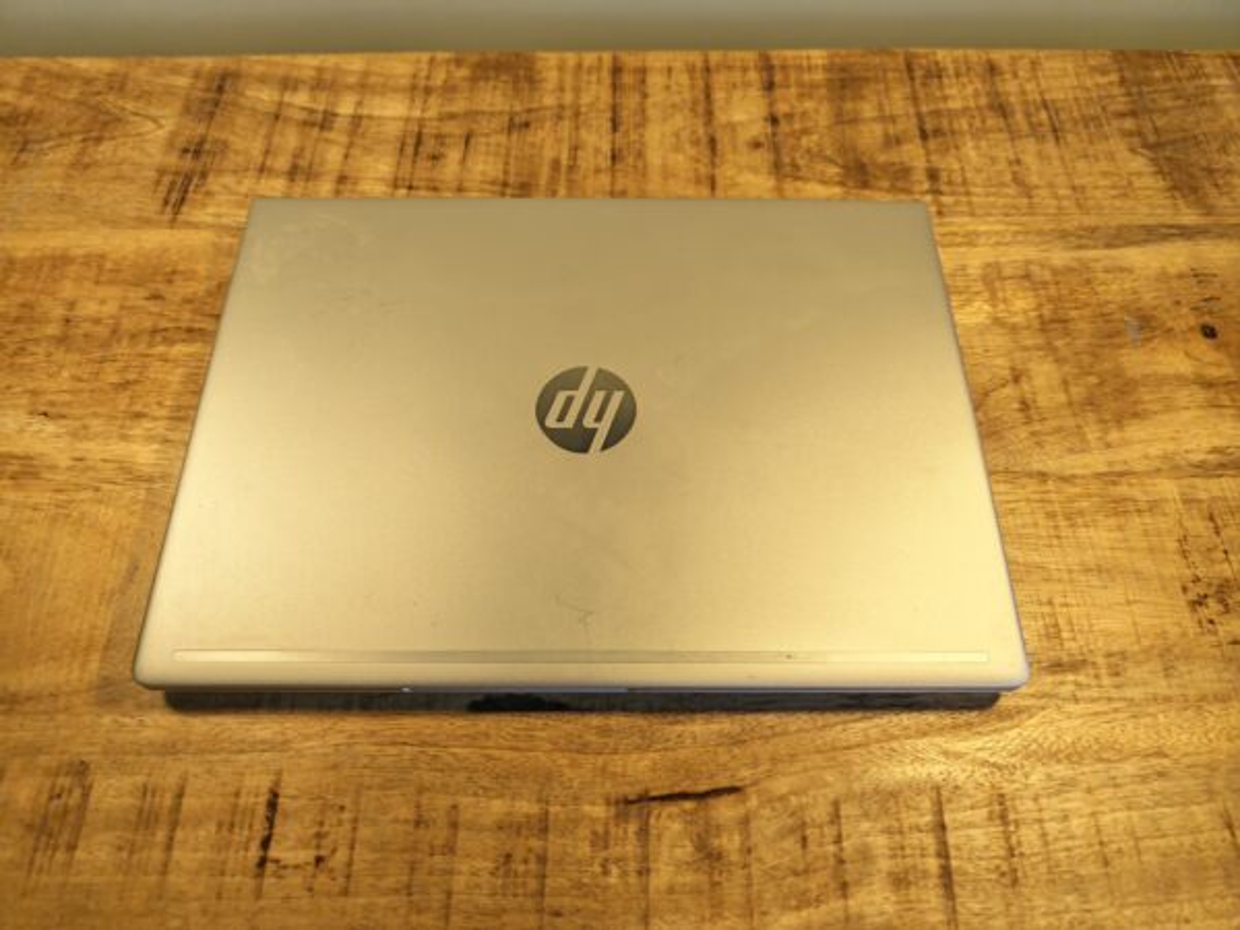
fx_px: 824
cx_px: 620
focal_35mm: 23
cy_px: 465
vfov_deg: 58.9
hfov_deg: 73.9
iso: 64
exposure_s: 1/100
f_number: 1.6
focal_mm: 6.55
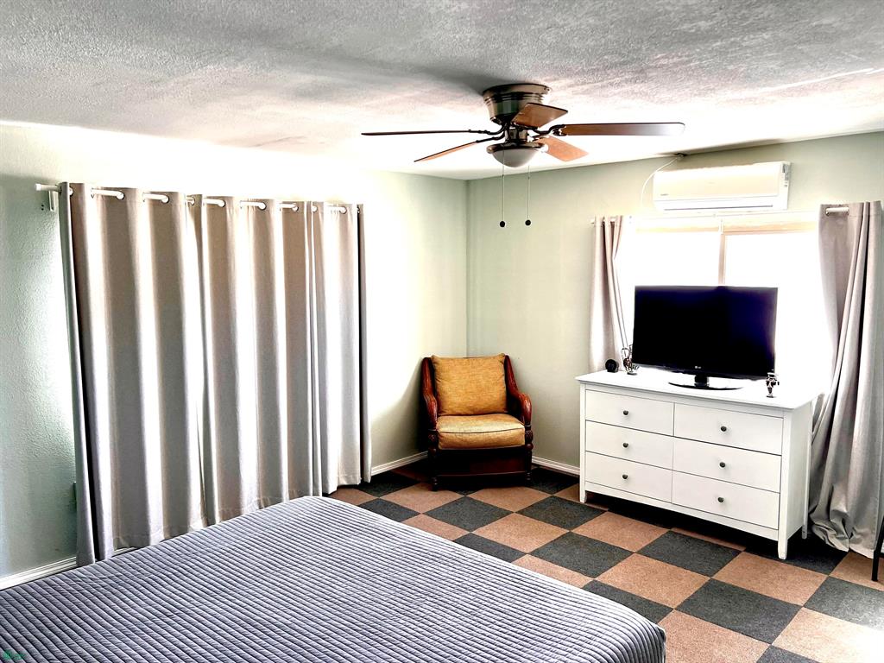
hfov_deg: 67.3
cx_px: 442
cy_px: 332
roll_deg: +0.0
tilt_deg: -8.1
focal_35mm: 26
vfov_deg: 53.1
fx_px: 664
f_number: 1.5
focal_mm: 5.7
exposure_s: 1/120
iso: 100
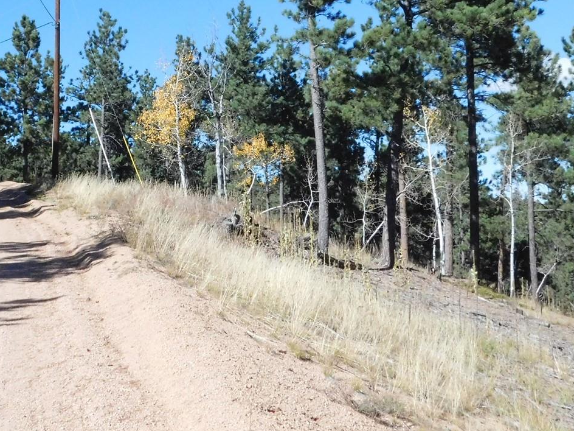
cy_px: 92
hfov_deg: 31.2
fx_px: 1011
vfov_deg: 23.7
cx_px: 159
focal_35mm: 61
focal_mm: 6.3
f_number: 7
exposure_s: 1/1500
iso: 800
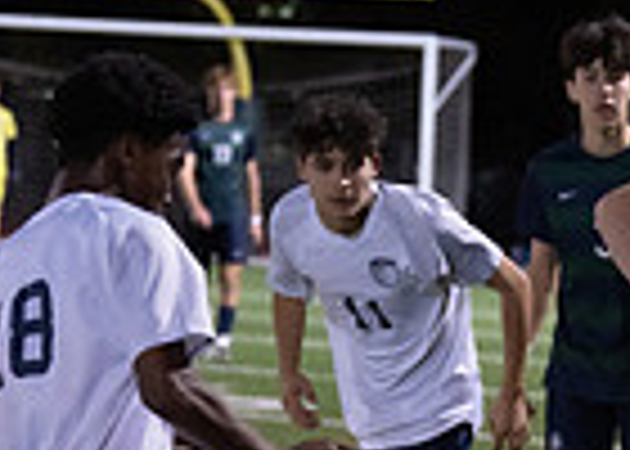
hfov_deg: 6.6
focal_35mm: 304
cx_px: 796
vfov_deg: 4.7
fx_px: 5439
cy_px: 652
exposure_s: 1/1000
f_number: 2.8
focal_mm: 70
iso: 2000
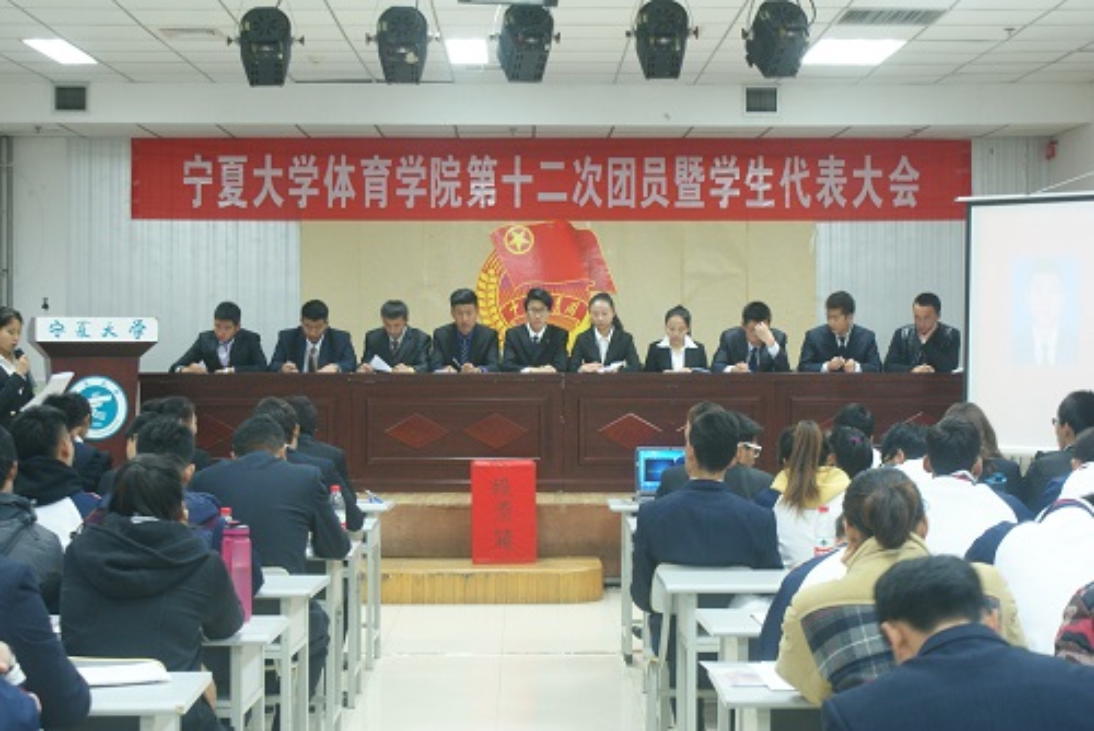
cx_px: 547
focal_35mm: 68
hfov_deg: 29.8
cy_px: 366
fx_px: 2052
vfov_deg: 20.2
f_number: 5.6
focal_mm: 45
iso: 400
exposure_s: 1/6
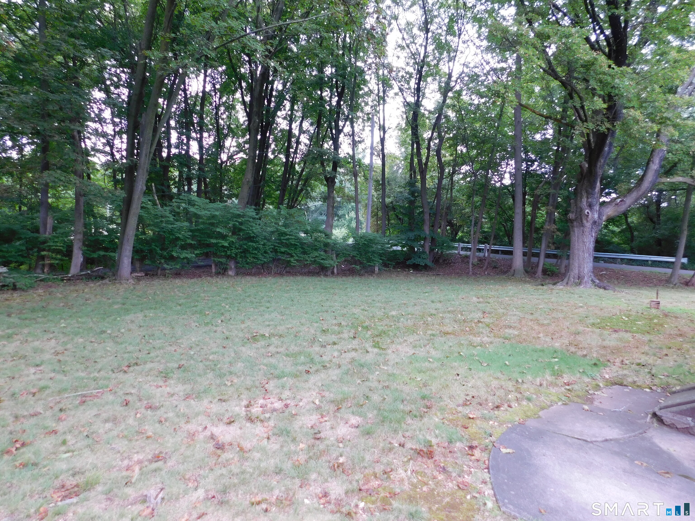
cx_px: 348
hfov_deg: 73.9
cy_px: 260
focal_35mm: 23
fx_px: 462
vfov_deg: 58.9
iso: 125
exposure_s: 1/50
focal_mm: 4
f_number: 3
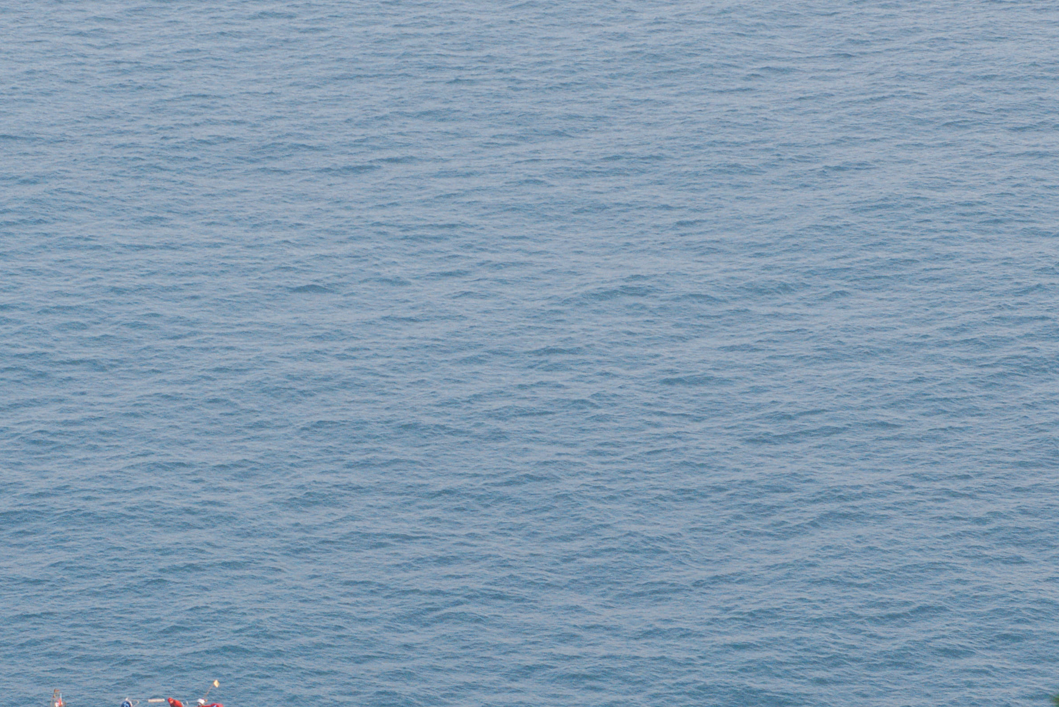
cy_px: 554
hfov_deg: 9.4
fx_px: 6415
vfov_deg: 6.3
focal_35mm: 218
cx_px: 202
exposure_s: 1/200
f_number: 7.1
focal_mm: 70
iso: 720
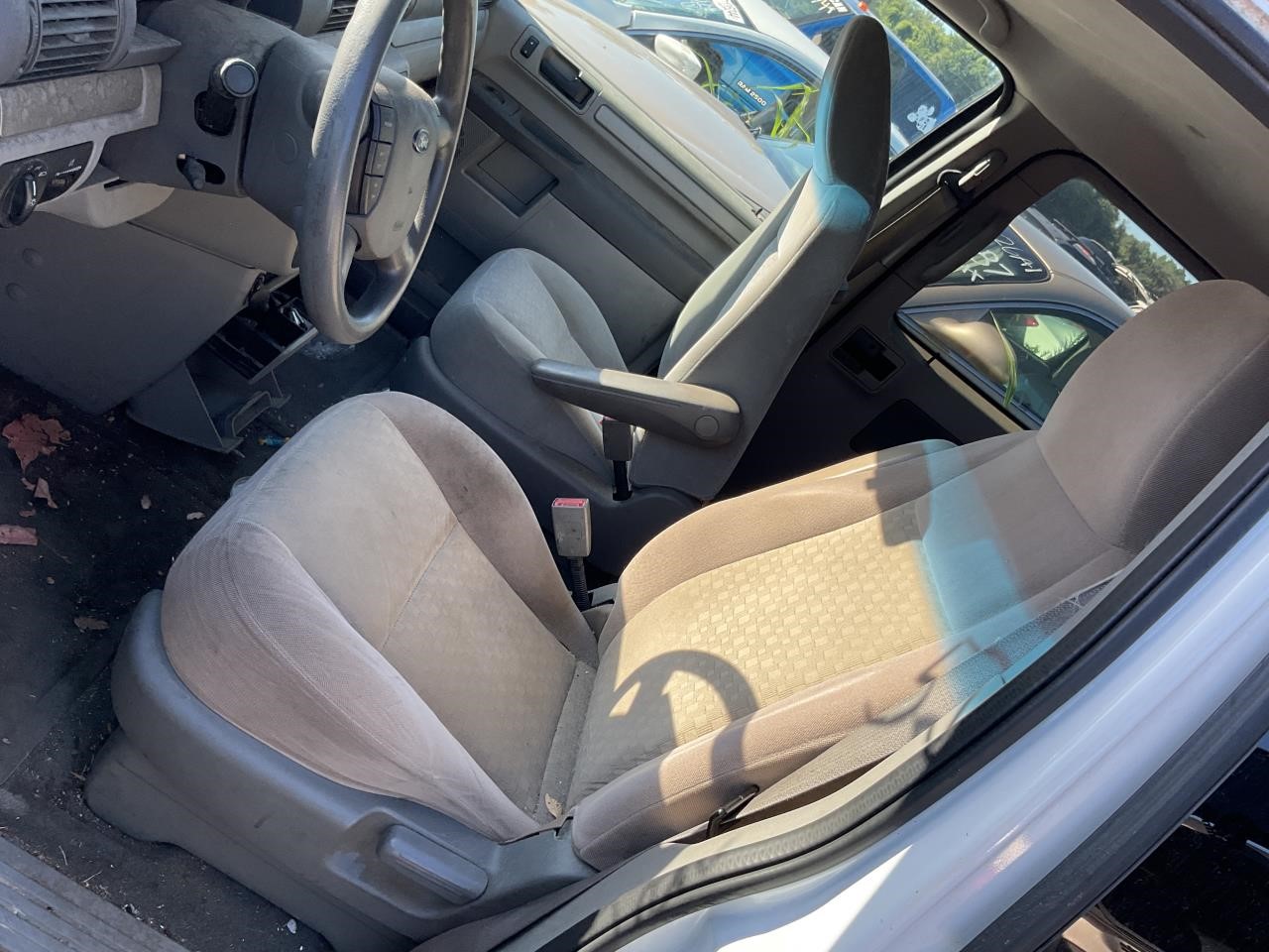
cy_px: 476
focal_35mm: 29
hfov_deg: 61.7
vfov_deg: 48.2
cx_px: 634
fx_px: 1063
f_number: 1.8
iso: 16
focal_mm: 3
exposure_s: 1/295
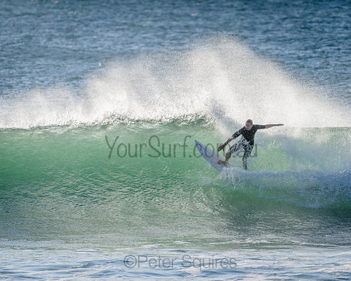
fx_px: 7107
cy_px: 111
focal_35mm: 684
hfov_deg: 2.8
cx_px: 224
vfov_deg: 2.3
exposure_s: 1/1250
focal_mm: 500
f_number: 5.6
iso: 125
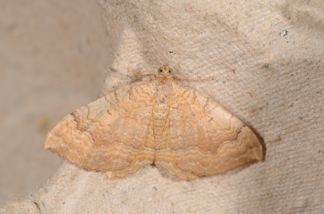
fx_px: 1145
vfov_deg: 10.7
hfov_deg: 16.1
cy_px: 107
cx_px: 162
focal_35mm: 128
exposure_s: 1/60
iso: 100
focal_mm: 85
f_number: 25
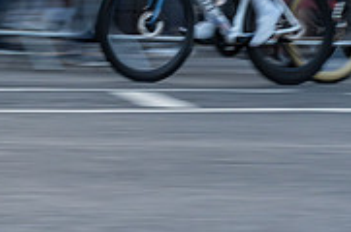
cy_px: 2
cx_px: -209
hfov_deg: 9.3
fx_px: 2093
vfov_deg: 6.3
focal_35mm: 215
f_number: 9
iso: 1250
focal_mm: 67
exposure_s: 1/80
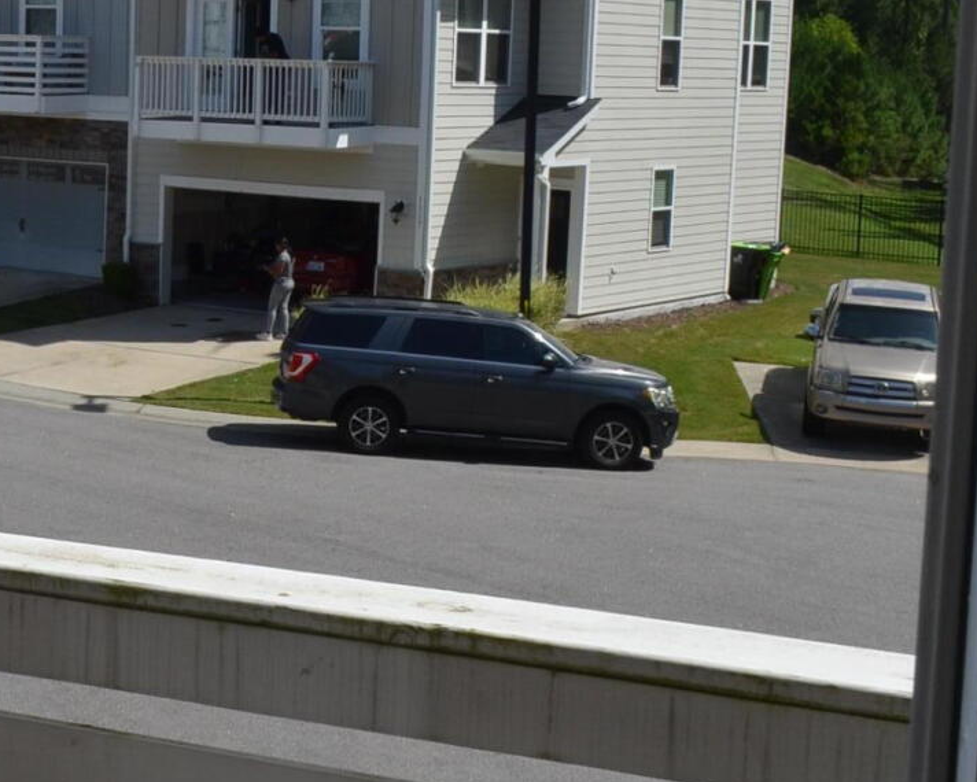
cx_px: 147
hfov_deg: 26.1
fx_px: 2054
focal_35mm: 71
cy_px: 218
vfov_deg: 21.4
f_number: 11
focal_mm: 18
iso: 400
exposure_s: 1/500
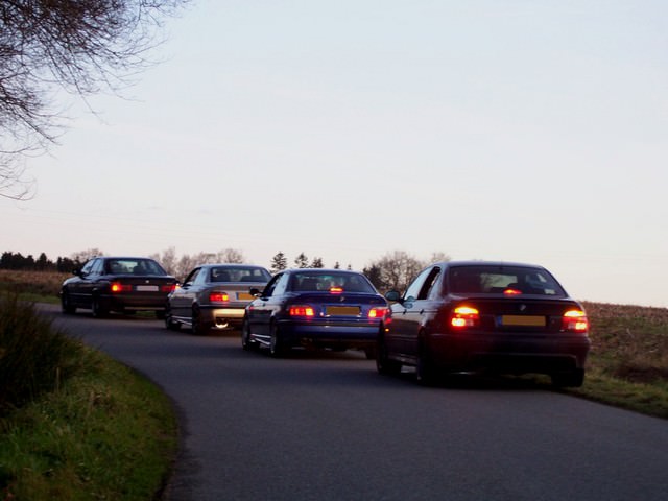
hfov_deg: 19.3
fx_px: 1968
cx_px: 334
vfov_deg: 14.5
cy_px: 250
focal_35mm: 102
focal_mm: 17.5
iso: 140
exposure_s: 1/60
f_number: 4
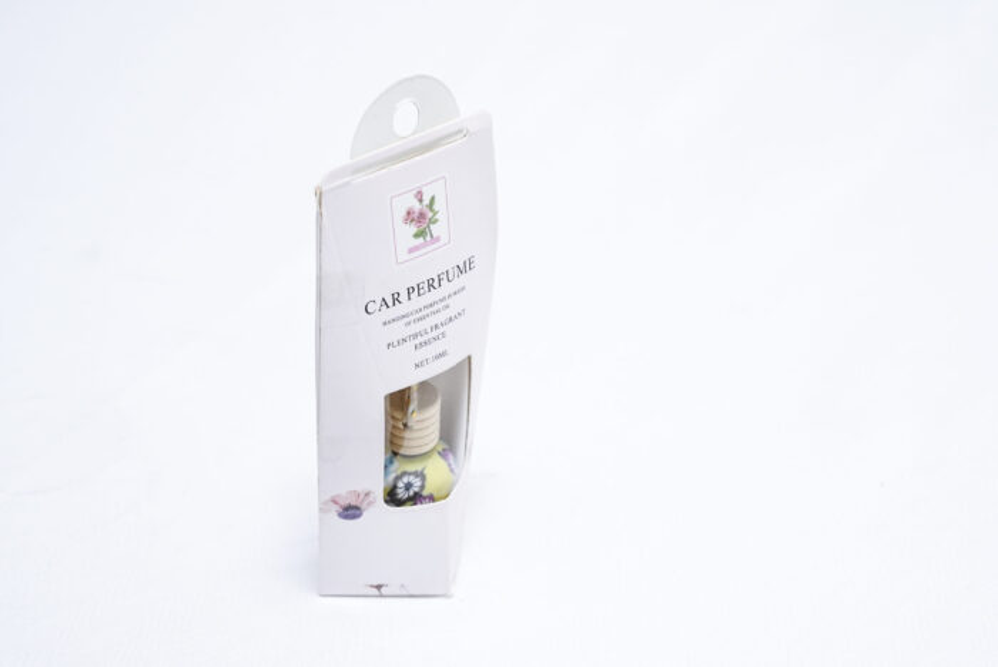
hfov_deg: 29.6
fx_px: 1887
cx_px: 499
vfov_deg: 20.1
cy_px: 334
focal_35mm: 68
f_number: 8
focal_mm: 68
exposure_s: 1/250
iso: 3200
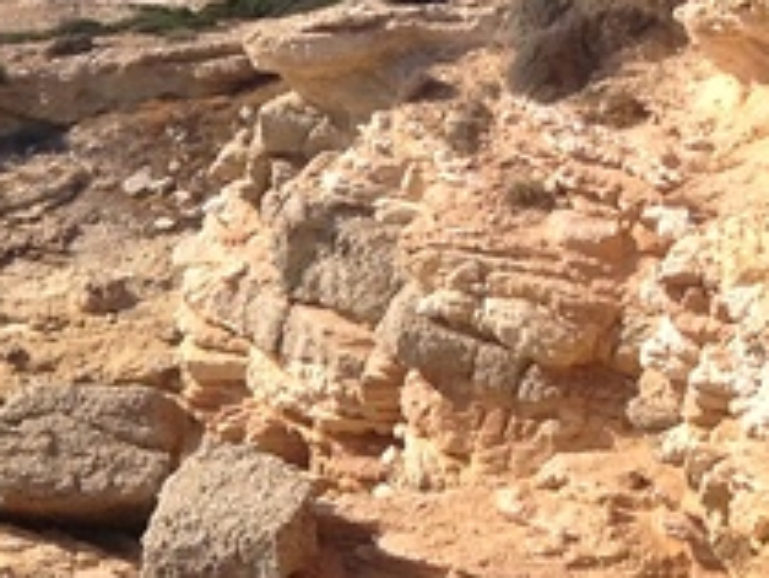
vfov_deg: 7.4
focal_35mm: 201
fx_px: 4468
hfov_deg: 9.5
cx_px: -482
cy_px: 615
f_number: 2.4
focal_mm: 4.28
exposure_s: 1/1905
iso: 50
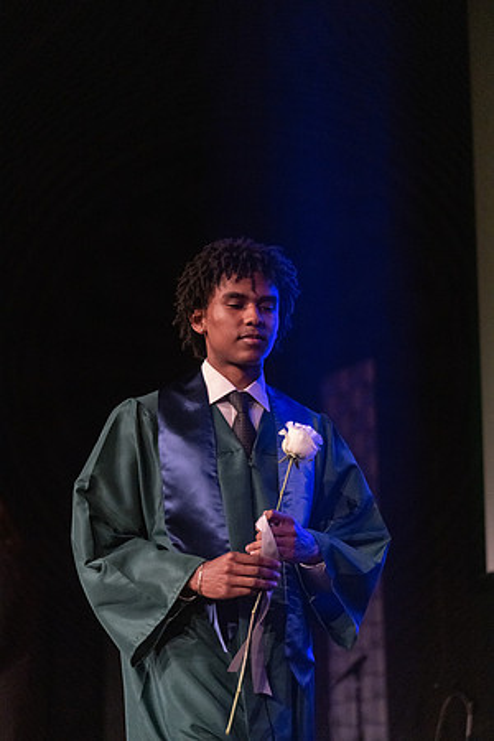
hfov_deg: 16.5
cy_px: 370
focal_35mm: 83
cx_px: 247
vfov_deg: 24.5
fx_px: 1708
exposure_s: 1/1000
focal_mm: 83
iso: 16000
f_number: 2.8
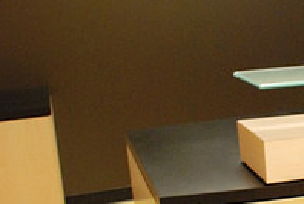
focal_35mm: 79
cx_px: 398
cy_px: 107
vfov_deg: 17.4
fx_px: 669
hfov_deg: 22.8
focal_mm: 18
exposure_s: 1/20
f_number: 4.5
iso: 1600
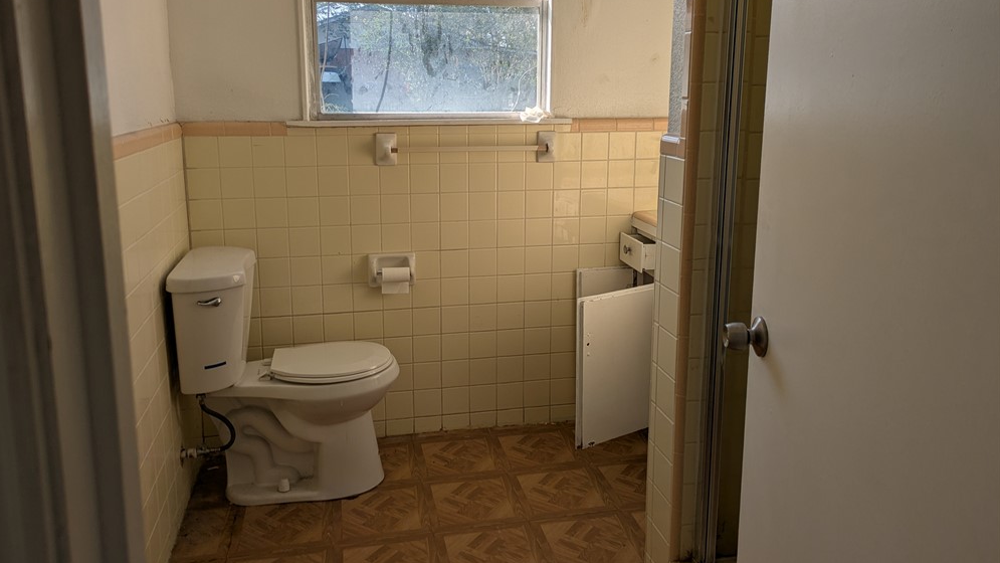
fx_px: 743
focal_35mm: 28
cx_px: 490
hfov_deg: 67.9
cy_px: 211
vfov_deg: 41.2
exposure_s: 1/1205
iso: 43
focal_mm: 5.43
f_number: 1.89
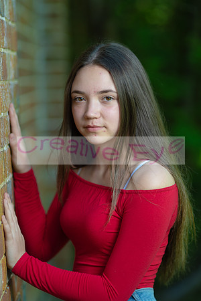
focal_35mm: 128
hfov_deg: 10.8
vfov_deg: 16.1
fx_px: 1068
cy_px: 150
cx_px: 100
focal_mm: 85
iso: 100
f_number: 1.4
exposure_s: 1/1600
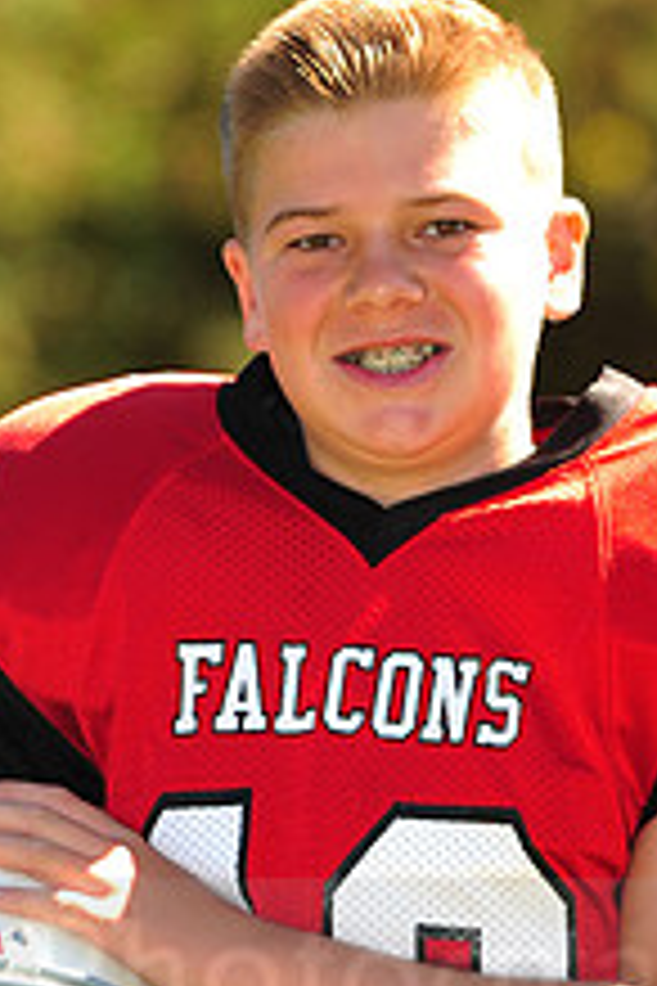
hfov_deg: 2.6
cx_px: 351
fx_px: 14480
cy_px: 941
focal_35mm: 529
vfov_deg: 3.9
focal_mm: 200
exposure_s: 1/250
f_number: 4.5
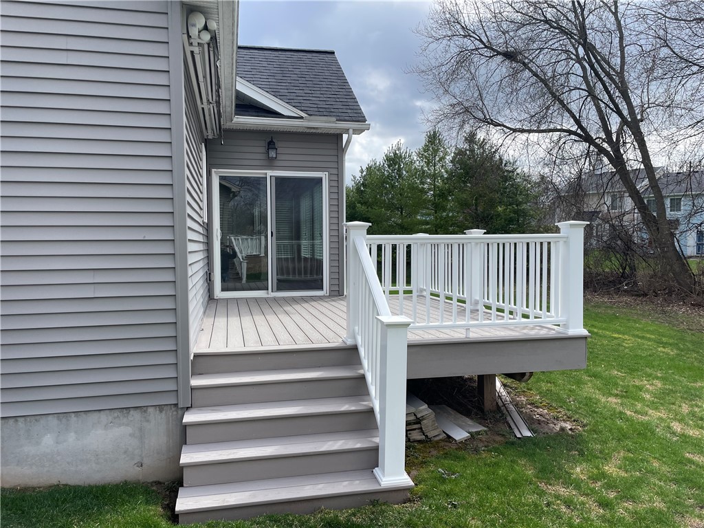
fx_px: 529
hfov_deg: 67.3
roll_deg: +0.7
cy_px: 264
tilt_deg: -1.7
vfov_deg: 53.1
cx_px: 352
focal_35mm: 26
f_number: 1.6
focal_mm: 4.2
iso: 32
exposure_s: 1/2353
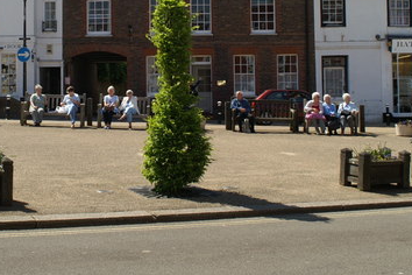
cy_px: 40
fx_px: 744
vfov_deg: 20.6
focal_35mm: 65
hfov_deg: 30.7
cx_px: 136
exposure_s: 1/200
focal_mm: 24
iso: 100
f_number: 7.1
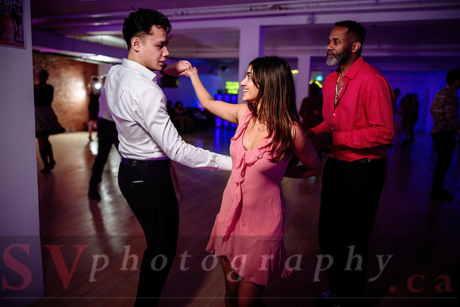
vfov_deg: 46.4
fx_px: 358
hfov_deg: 65.5
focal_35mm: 28
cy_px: 154
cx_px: 230
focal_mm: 28
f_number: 2
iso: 2000
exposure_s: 1/200
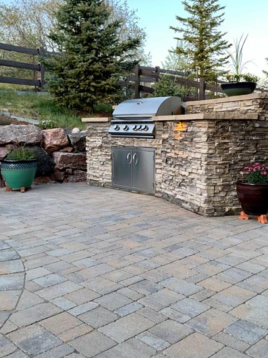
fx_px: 403
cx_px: 144
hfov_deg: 36.8
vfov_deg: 47.8
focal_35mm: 39
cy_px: 168
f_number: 1.8
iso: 125
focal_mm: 3
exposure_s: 1/60
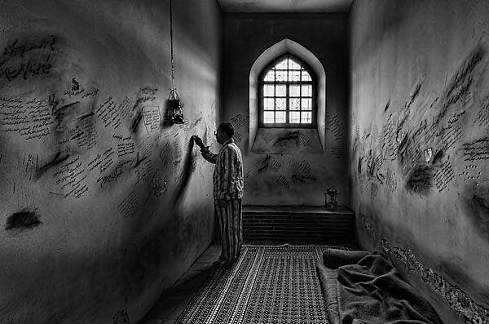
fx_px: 203
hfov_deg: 100.5
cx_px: 244
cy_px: 162
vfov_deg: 77.0
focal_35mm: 15
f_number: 5.6
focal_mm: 10
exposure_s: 1/20
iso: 500
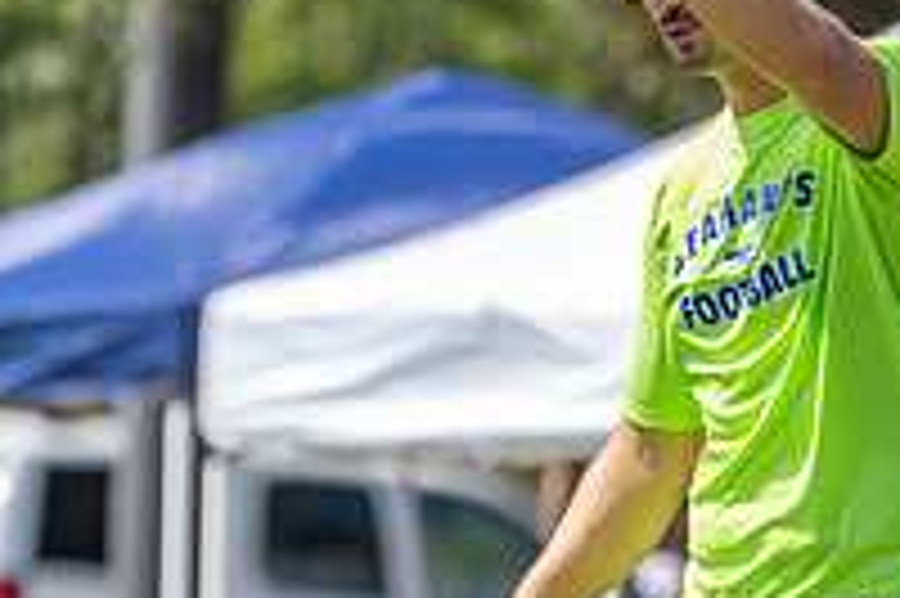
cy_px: 551
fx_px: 27052
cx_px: 832
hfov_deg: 1.9
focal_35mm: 1083
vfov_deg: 1.3
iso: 400
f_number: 5.6
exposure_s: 1/1250
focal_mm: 373
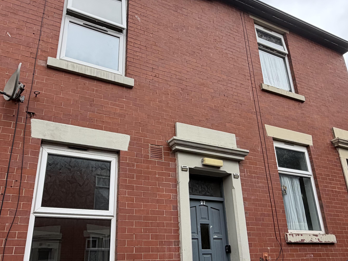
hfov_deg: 60.0
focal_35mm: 30
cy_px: 150
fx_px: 302
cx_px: 171
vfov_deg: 46.6
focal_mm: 2.22
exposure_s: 1/502
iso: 50
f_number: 2.2
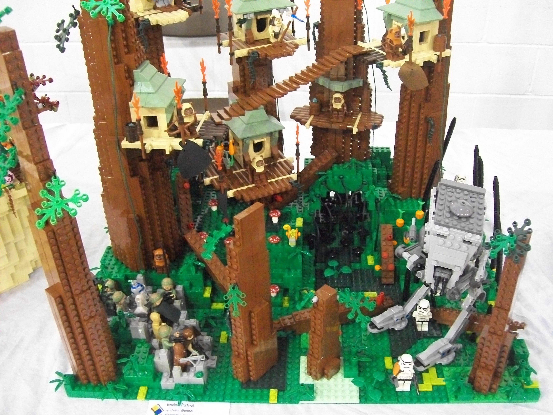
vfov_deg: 39.7
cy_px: 208
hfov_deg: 51.4
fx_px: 575
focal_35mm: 36
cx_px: 276
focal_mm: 6
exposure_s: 1/25
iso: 640
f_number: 2.7
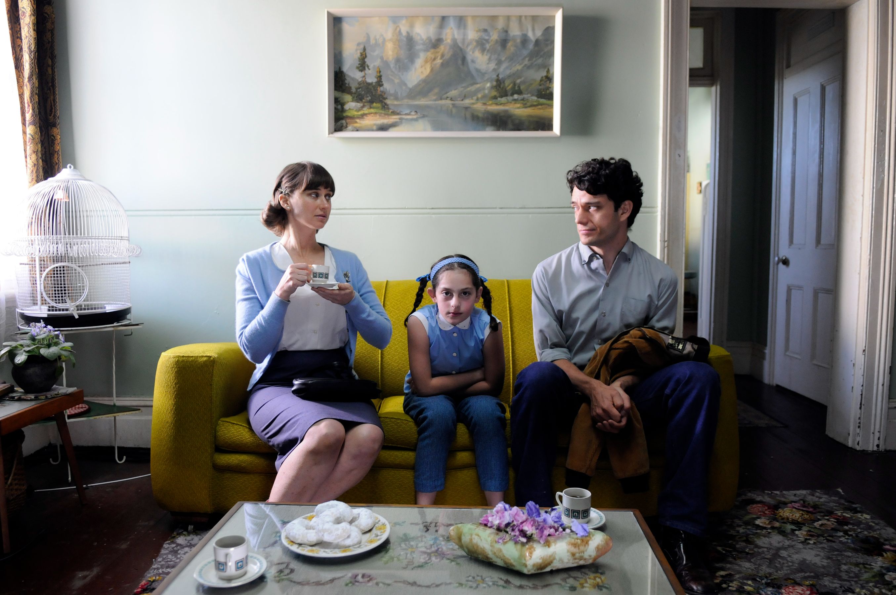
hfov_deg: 70.5
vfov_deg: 50.3
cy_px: 298
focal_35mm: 26
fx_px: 634
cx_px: 448
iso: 800
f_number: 2.8
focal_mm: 17
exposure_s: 1/60
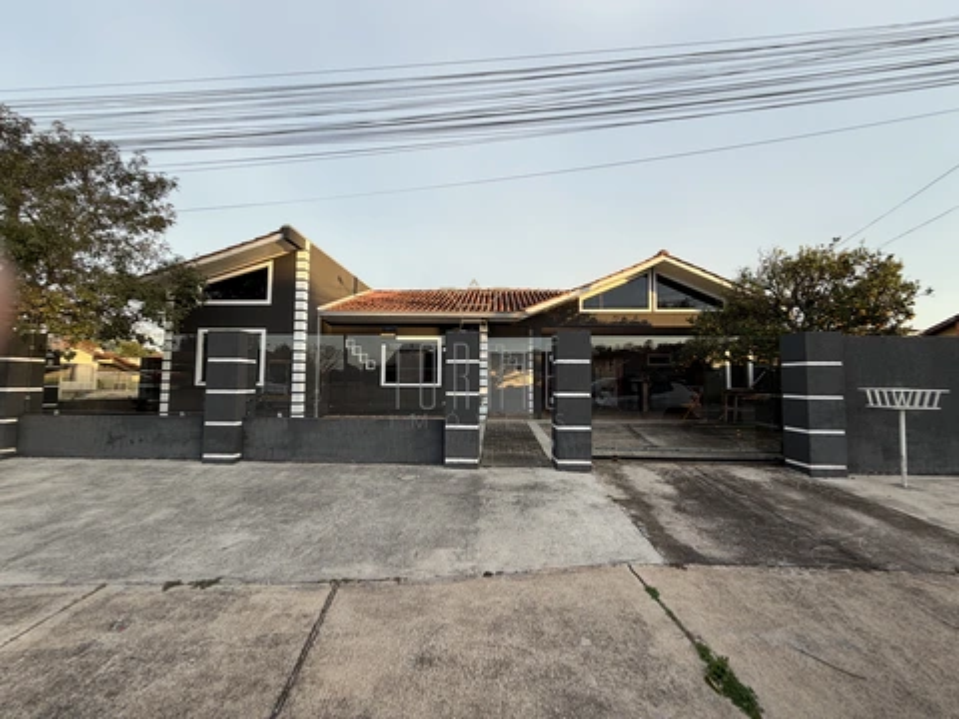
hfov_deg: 102.1
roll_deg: -0.2
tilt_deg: +3.4
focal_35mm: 14
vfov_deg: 85.7
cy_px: 360
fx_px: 388
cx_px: 480
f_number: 2.2
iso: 50
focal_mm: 2.22
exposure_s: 1/416
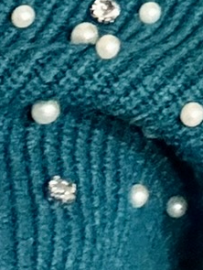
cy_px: -539
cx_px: 525
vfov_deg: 8.1
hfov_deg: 6.7
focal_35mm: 208
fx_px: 1623
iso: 250
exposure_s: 1/33
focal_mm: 2.69
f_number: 1.9
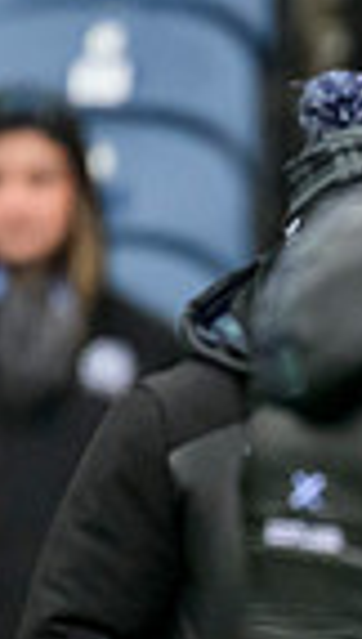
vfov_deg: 0.5
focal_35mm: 4323
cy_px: 702
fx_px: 73381
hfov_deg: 0.3
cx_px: 1095
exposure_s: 1/1250
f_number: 5.6
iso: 6400
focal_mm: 784
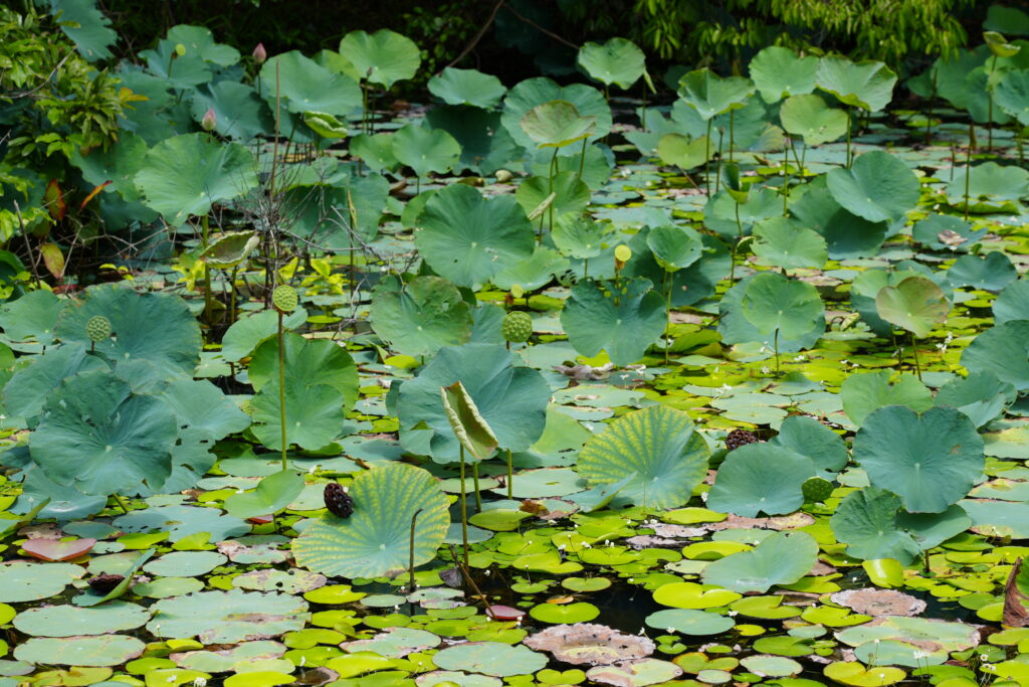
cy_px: 344
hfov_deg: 19.5
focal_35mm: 105
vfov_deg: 13.0
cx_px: 514
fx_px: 3001
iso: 100
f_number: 8
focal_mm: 105
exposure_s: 1/250
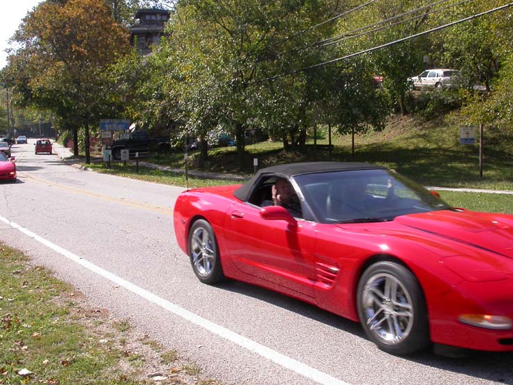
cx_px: 267
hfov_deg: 45.8
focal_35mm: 41
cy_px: 187
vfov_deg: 35.1
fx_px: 608
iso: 100
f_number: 6.7
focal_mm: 7.85
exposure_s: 1/222
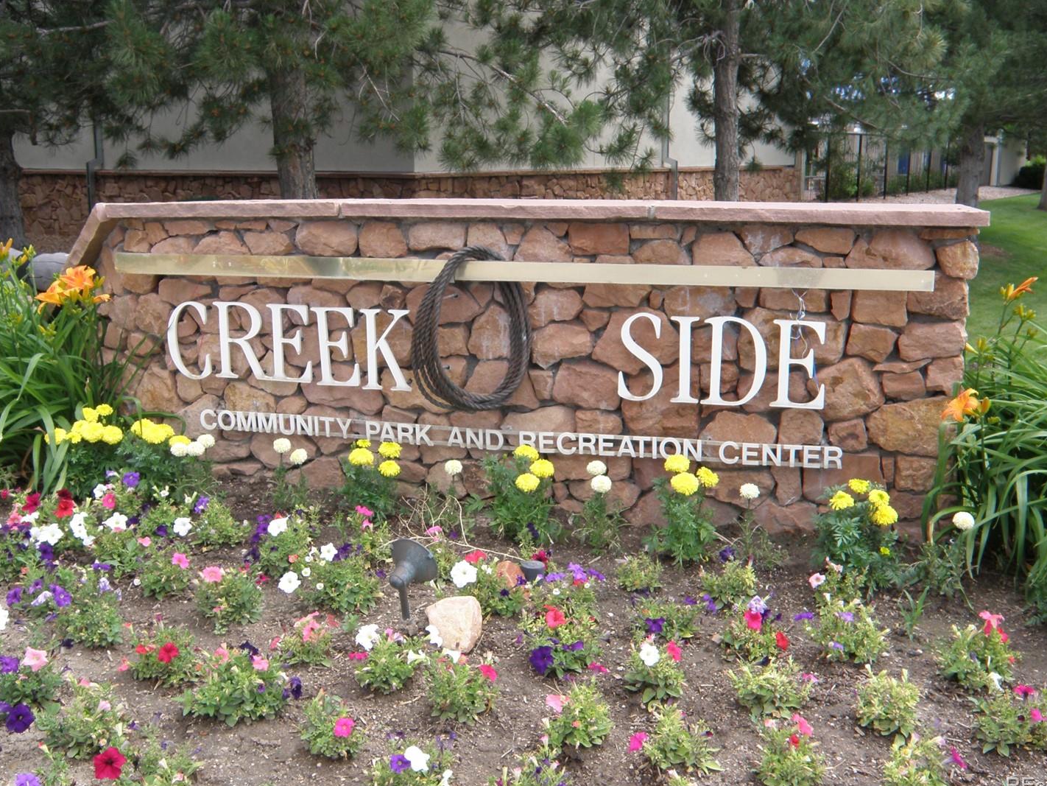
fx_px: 1089
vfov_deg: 39.6
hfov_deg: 51.3
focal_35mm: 36
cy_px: 359
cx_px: 536
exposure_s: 1/125
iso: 64
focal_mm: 5.72
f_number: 5.6
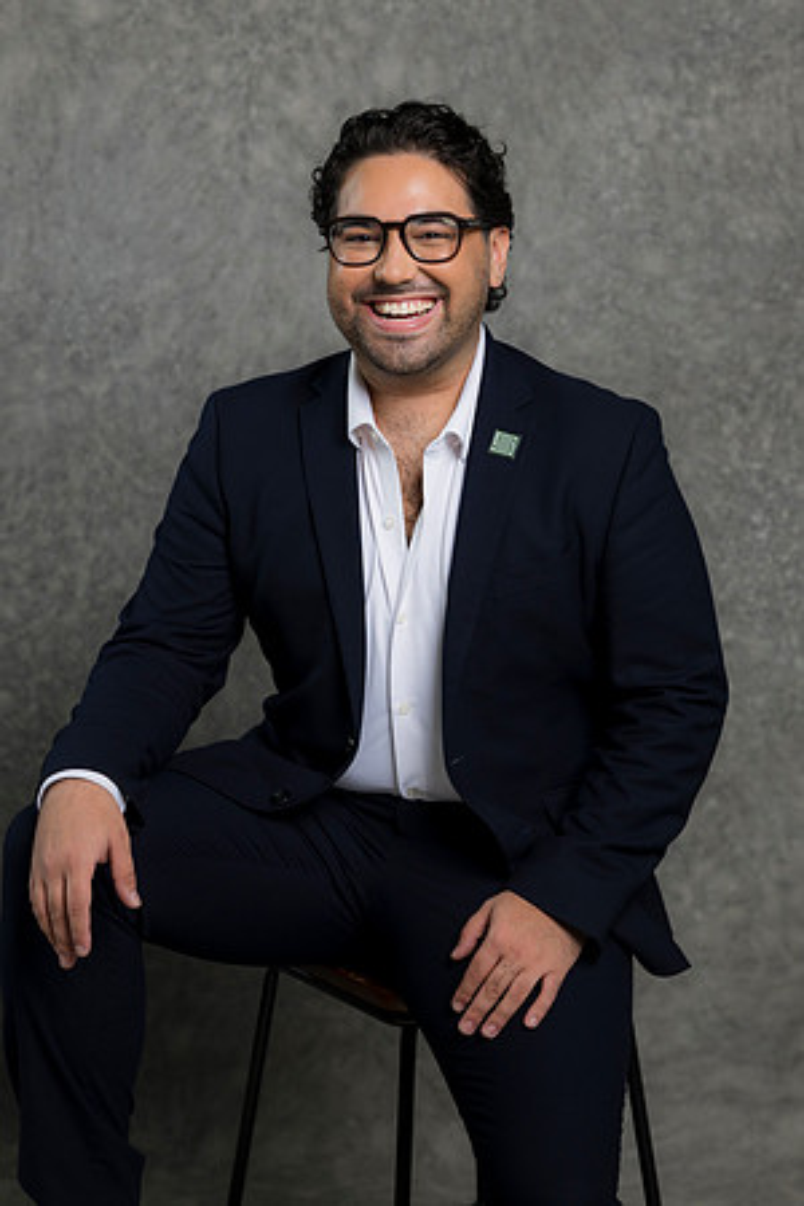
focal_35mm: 85
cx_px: 402
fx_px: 2847
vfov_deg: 23.9
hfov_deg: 16.1
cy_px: 603
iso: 125
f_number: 5
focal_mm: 85
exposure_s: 1/200
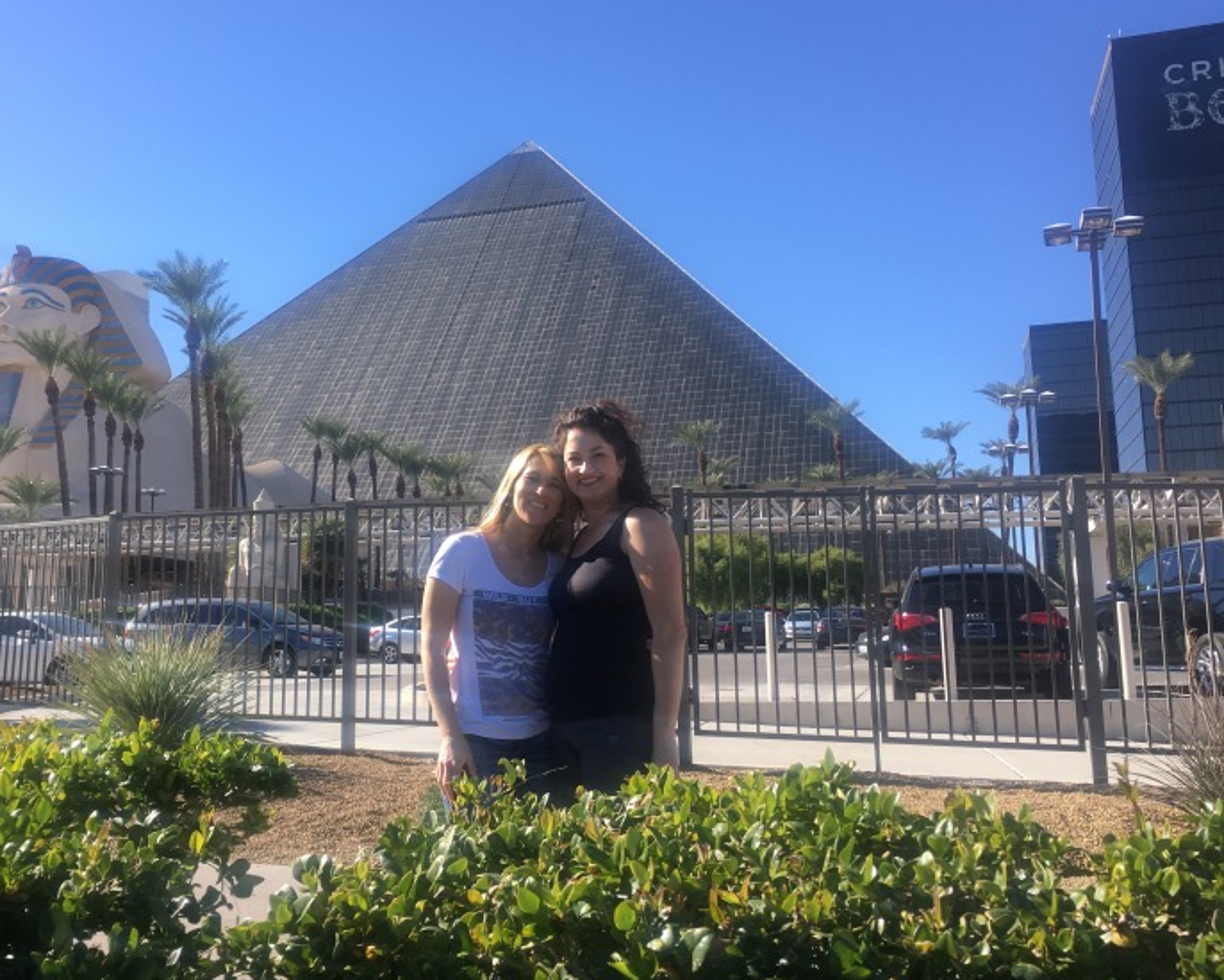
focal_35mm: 33
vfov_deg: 44.5
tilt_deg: +9.1
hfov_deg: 54.0
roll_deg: +0.6
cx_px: 512
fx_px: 1196
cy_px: 473
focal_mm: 4.15
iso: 25
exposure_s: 1/587
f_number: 2.2
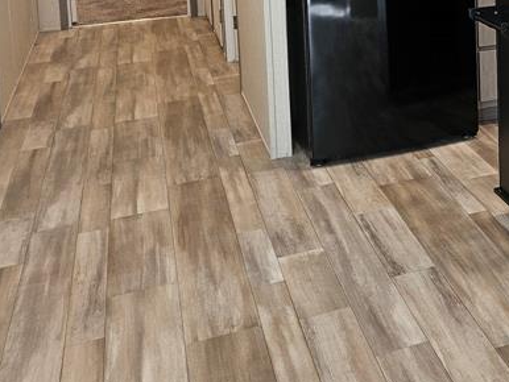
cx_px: 630
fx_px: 898
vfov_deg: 22.2
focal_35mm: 61
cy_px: -74
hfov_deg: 27.4
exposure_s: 1/120
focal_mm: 5.4
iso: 125
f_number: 1.8
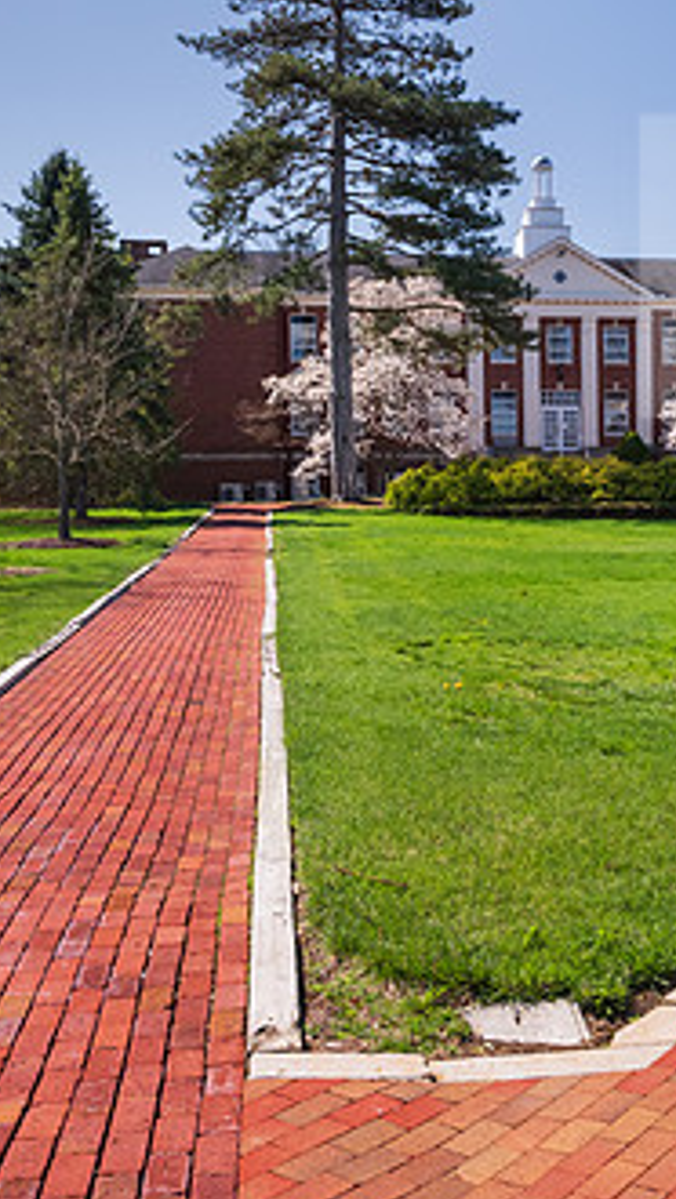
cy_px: 554
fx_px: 1464
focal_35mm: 46
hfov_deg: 25.6
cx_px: 531
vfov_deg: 44.5
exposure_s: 1/250
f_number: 9
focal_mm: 25
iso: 500
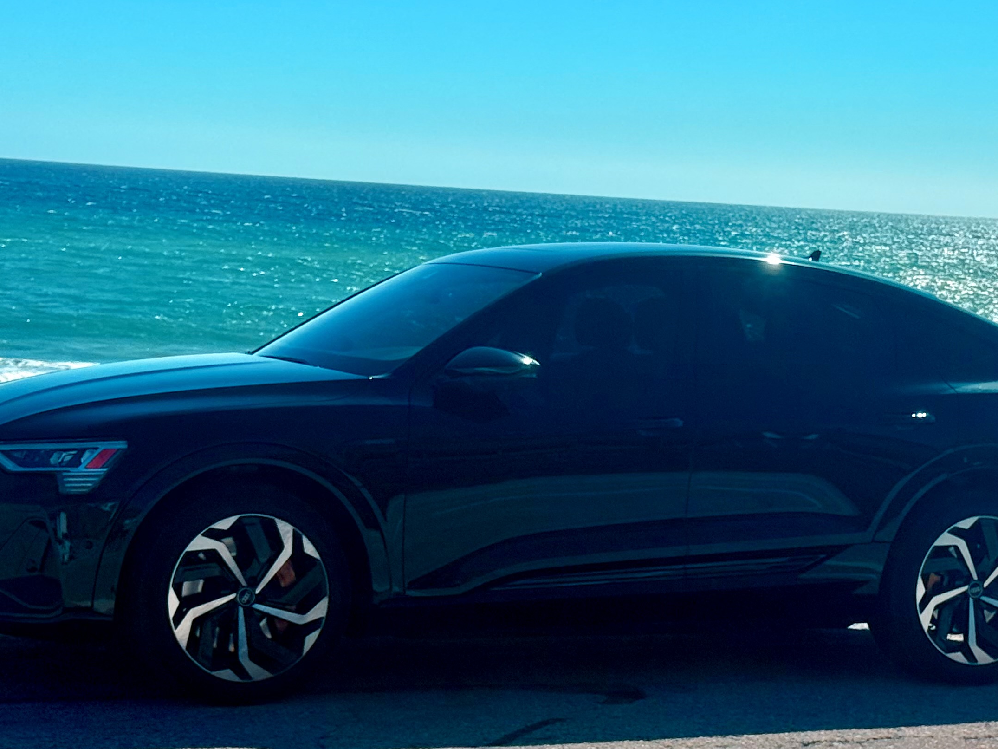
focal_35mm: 90
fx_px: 2595
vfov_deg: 16.3
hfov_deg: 21.8
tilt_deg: -7.8
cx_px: 549
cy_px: 546
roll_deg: -3.0
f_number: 1.78
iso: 64
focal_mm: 6.76
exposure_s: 1/11364
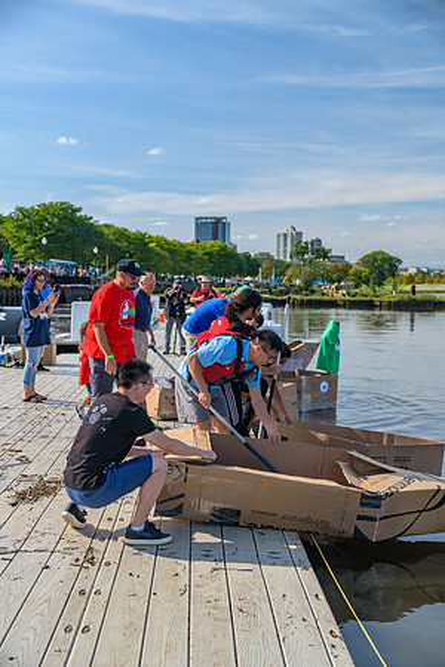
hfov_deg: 35.1
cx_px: 222
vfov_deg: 50.7
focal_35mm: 38
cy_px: 334
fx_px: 705
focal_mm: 38
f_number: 4
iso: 64
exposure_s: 1/250
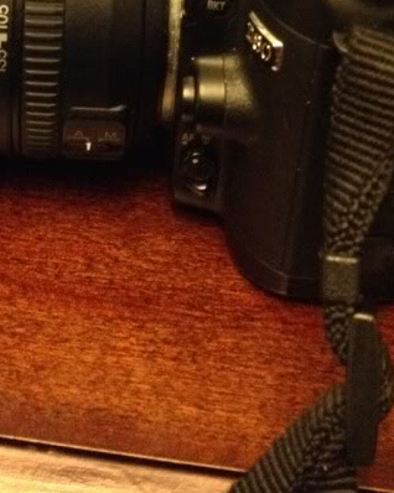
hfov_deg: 17.2
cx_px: 56
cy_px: -130
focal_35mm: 88
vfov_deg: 20.1
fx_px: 1284
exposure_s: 1/15
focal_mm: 4.3
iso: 640
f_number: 2.4
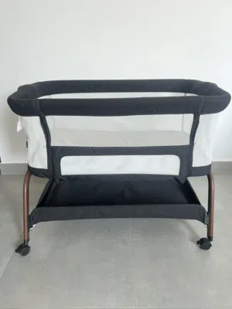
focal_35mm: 26
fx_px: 232
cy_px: 154
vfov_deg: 67.3
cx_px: 116
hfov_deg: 53.1
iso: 500
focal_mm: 5.7
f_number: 1.5
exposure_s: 1/46
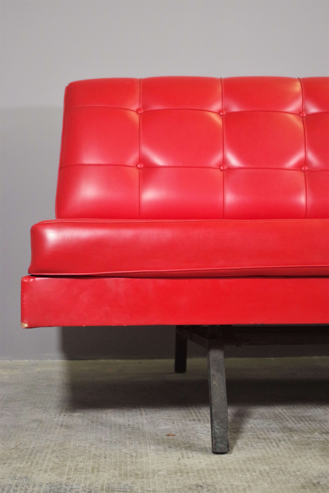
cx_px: 164
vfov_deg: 31.4
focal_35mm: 64
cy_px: 246
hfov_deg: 21.2
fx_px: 877
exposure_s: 1/80
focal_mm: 42.5
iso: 3200
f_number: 4.5
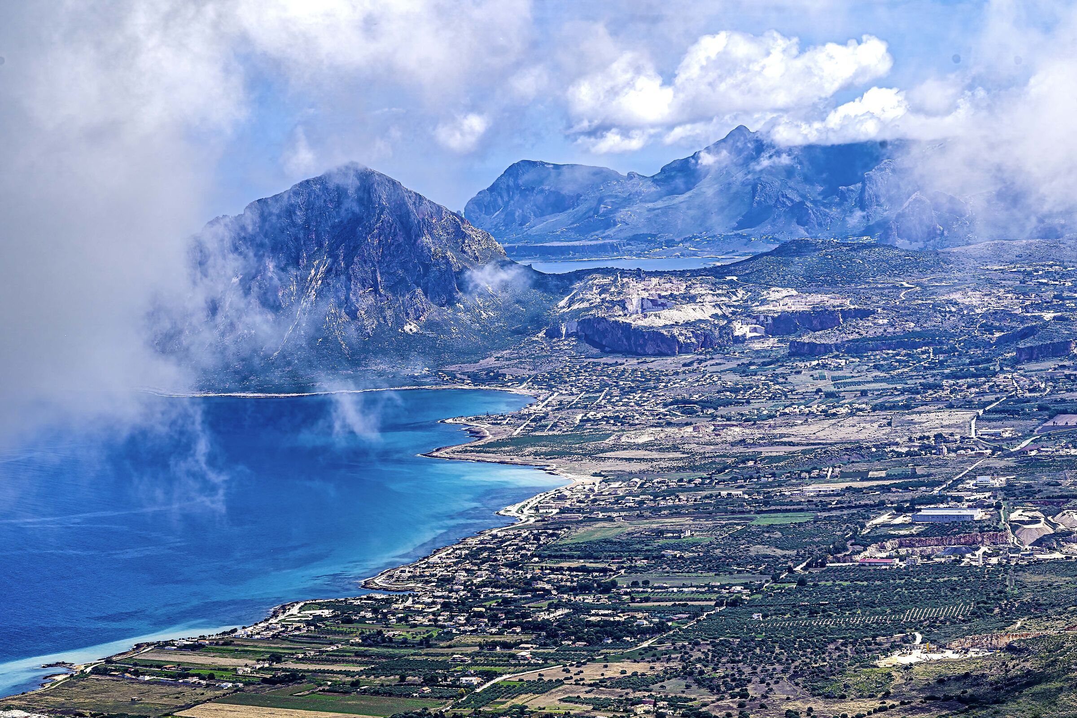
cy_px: 359
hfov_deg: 19.5
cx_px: 538
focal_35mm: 105
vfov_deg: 13.0
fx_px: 3141
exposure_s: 1/250
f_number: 10
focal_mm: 105
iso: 160
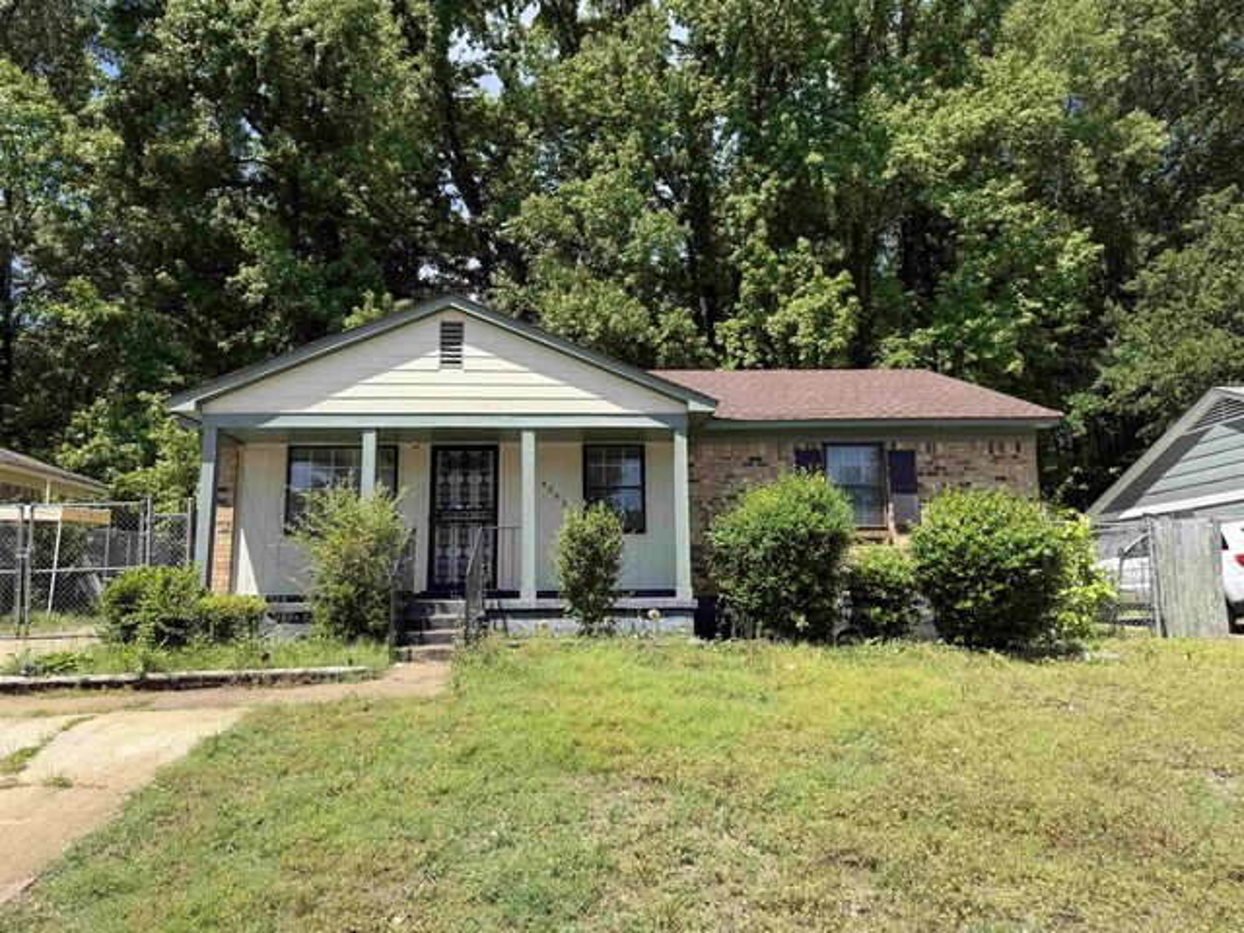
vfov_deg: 56.8
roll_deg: +0.1
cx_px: 622
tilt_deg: +9.0
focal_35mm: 24
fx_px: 862
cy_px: 466
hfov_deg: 71.6
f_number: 1.78
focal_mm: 6.76
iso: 80
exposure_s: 1/2299
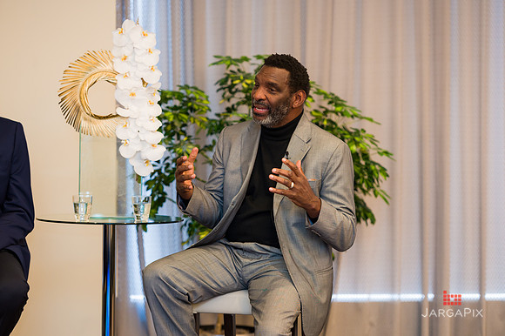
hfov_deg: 14.7
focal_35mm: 140
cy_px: 168
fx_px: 1963
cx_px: 252
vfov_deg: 9.8
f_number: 3.2
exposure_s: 1/200
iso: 800
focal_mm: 140
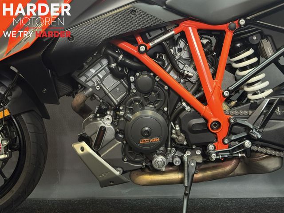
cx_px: 142
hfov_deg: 39.7
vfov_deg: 30.3
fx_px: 394
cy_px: 106
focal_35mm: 48
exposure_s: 1/50
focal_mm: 6.76
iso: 200
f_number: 1.78
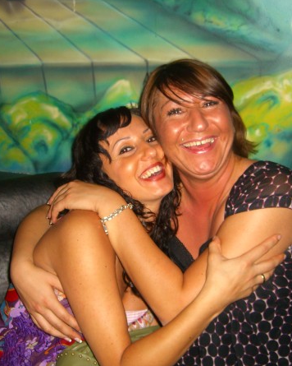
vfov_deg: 37.3
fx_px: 540
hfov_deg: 30.3
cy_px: 183
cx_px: 146
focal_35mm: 50
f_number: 2.8
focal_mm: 7.9
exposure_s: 1/60
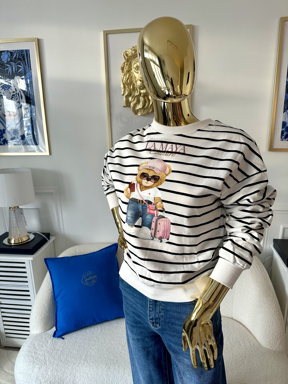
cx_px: 144
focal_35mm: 24
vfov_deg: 71.6
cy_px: 192
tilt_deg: -14.4
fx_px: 266
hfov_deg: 56.8
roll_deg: +1.9
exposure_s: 1/121
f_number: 1.78
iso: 160
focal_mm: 6.86
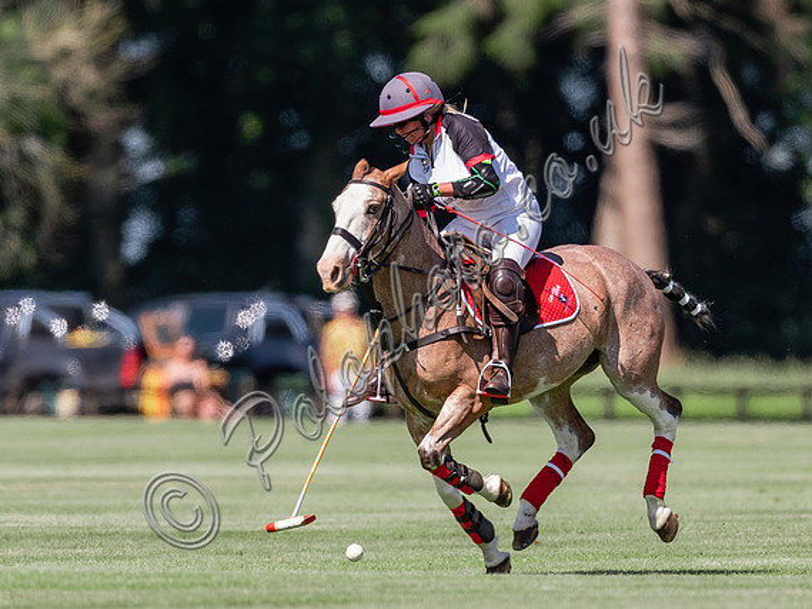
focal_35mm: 1048
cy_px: 328
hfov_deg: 1.9
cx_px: 501
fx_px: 24588
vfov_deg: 1.4
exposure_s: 1/3200
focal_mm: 500
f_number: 4
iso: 400
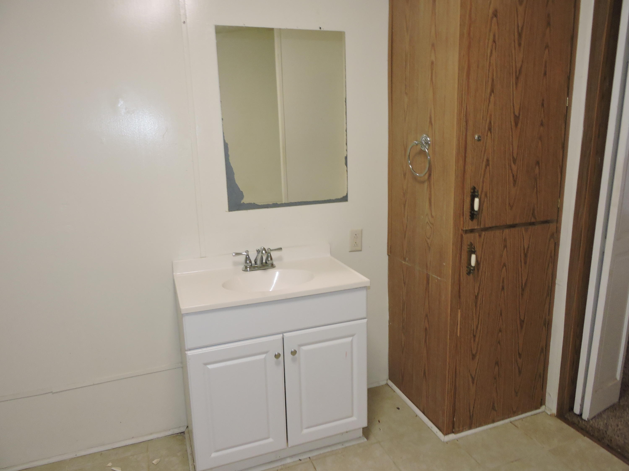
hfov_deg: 71.6
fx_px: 436
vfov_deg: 56.8
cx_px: 314
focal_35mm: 24
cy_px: 236
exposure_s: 1/40
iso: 400
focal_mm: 4.3
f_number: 3.3
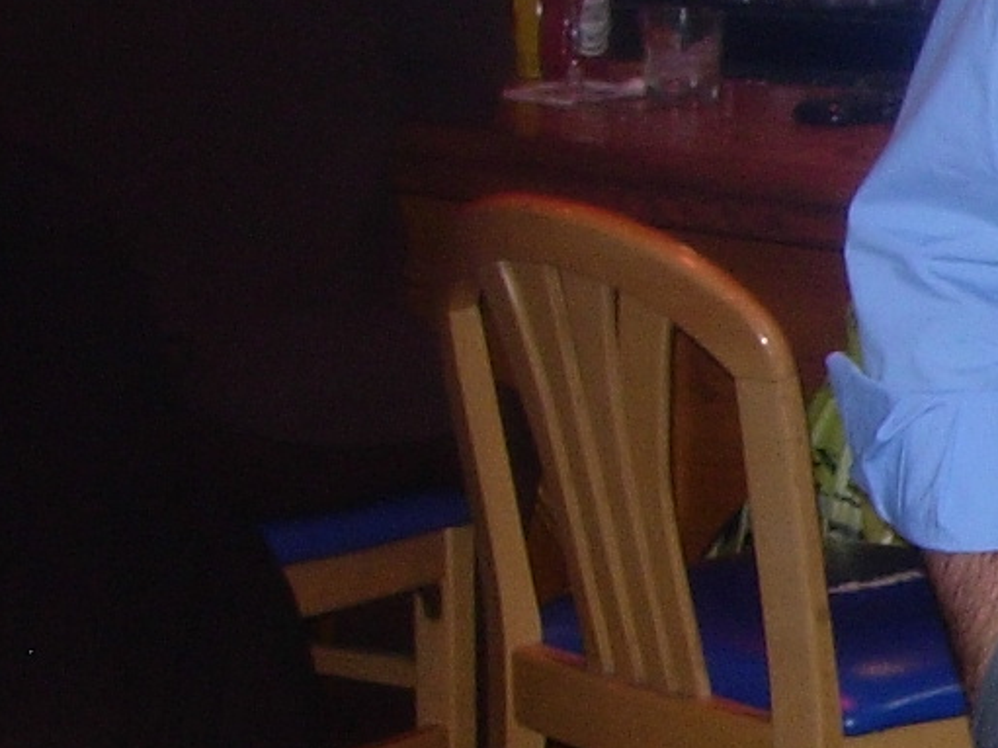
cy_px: 156
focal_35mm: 169
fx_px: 4871
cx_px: 1982
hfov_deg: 10.7
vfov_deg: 8.8
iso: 79
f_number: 2.8
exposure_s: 1/64
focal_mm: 7.8
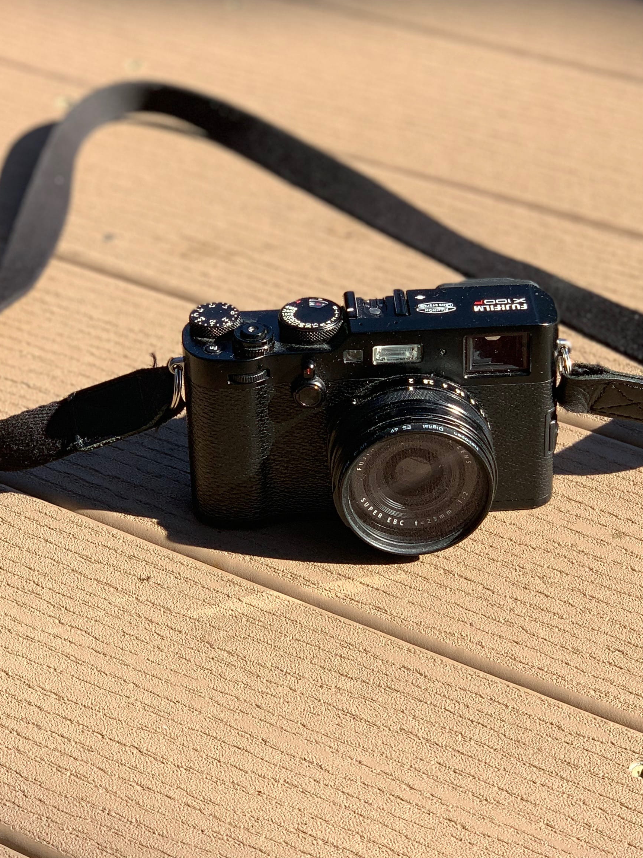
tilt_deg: -34.6
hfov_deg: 16.2
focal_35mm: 91
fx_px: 2254
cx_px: 371
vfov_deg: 21.5
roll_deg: +0.7
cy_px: 463
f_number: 2.4
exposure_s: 1/480
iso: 16
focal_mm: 6
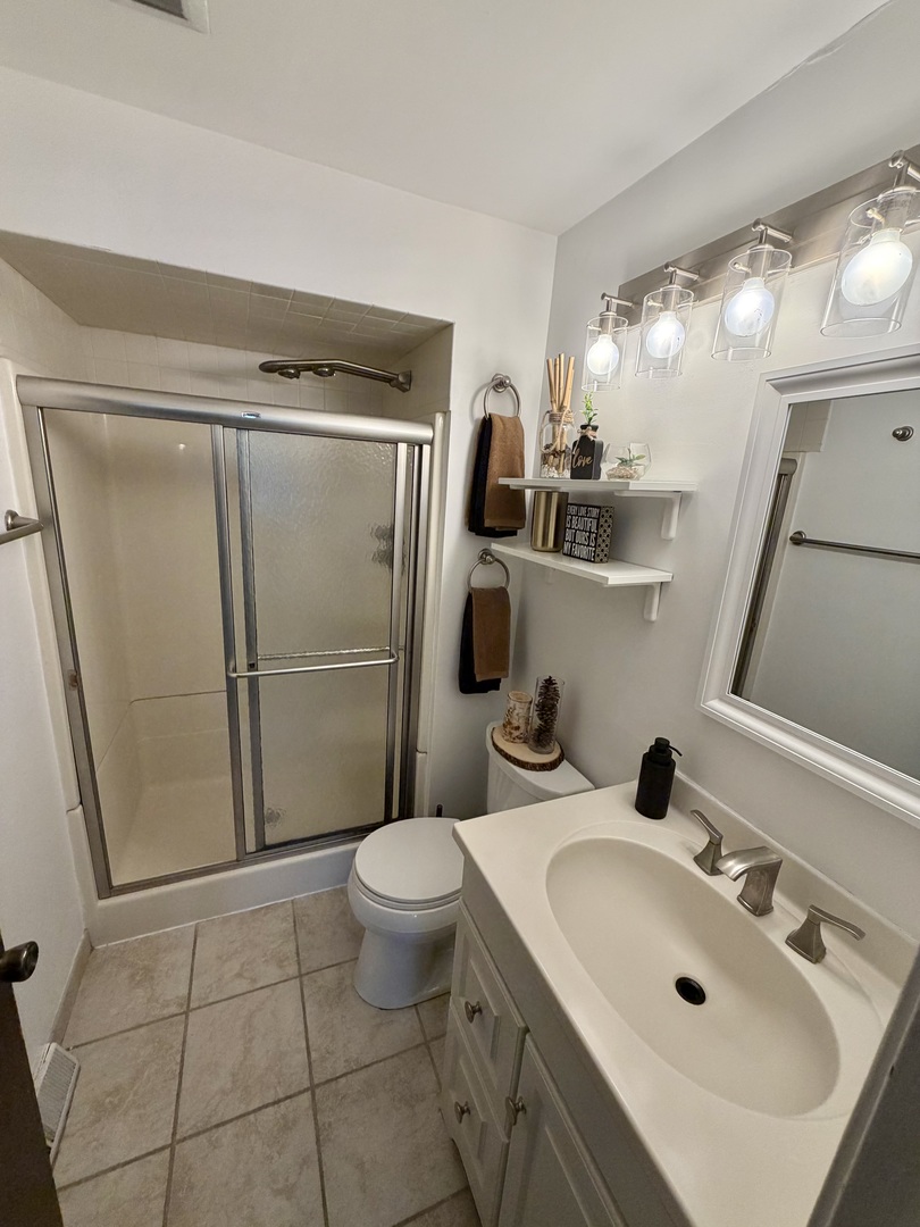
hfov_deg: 85.7
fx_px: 496
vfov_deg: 102.1
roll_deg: -4.5
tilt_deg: -15.2
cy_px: 614
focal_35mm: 14
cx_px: 460
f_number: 2.2
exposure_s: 1/120
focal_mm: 2.22
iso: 250
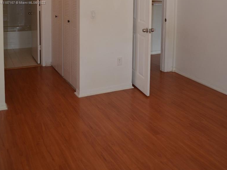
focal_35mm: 40
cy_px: 3
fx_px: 262
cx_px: 114
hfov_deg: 46.8
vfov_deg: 33.2
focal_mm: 18
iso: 400
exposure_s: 1/125
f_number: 3.5
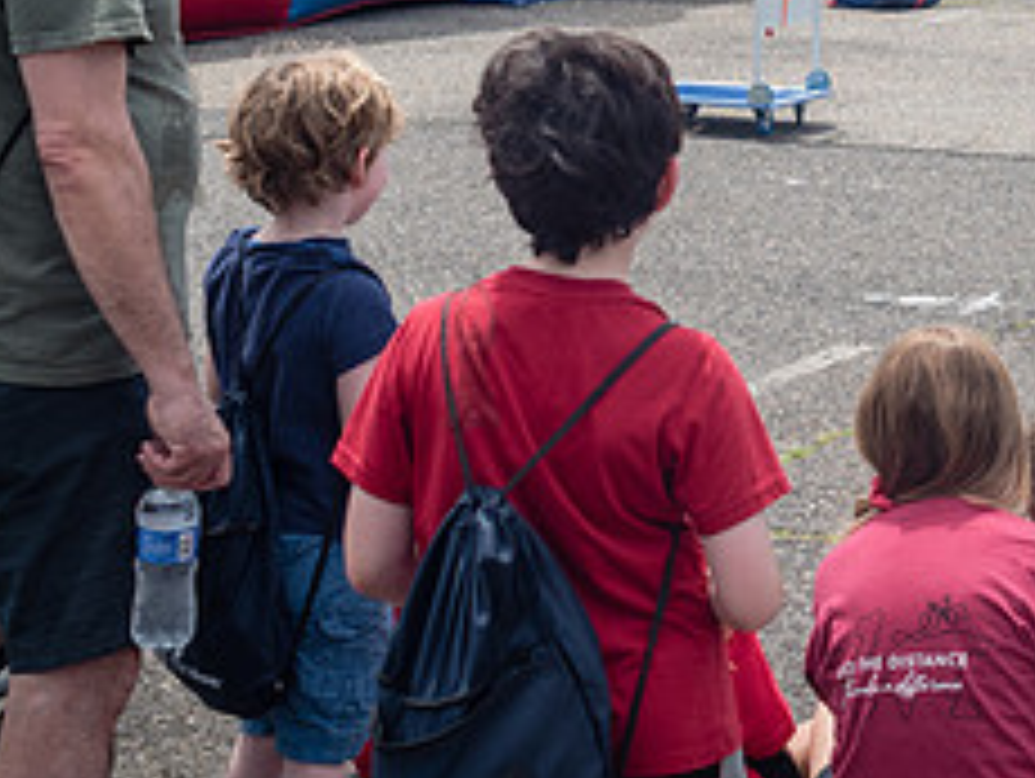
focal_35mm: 96
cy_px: 83
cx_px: 1188
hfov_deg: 19.4
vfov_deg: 15.3
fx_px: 2873
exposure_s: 1/1000
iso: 200
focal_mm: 35
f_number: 4.5
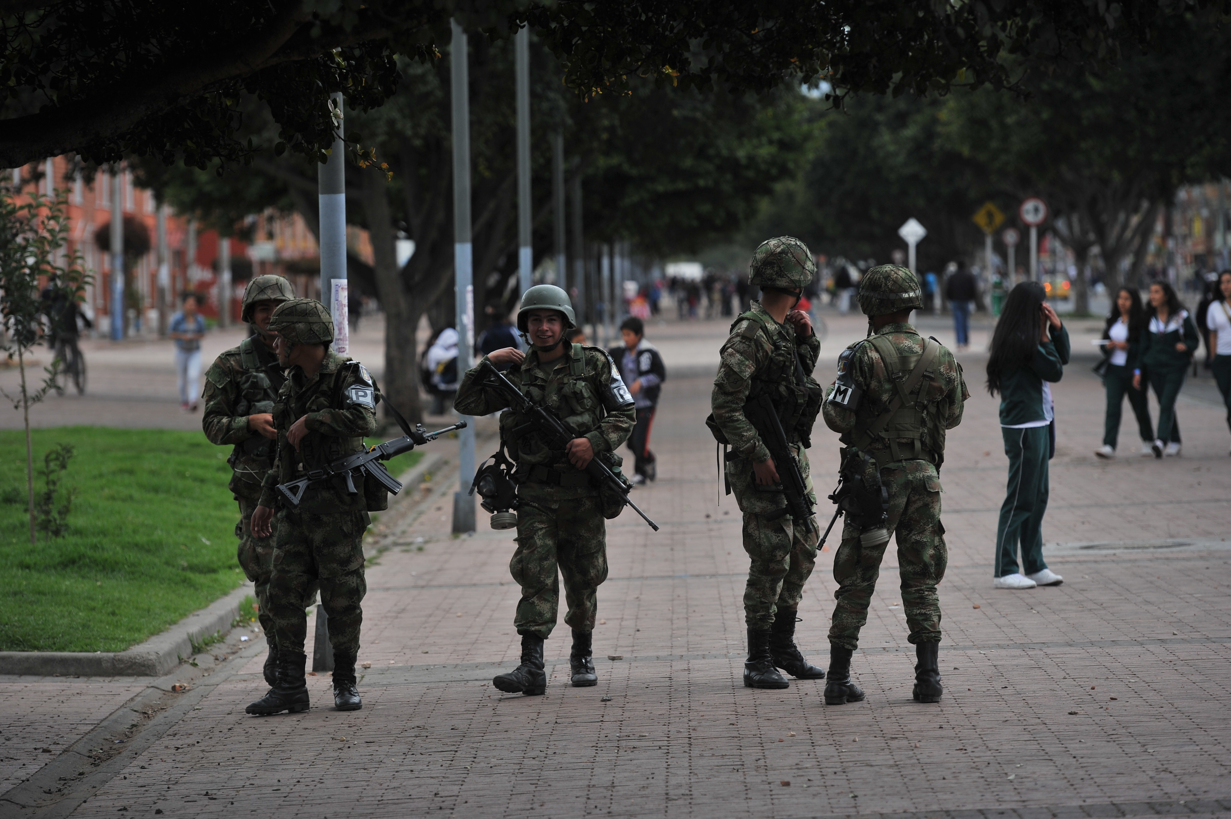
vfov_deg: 8.6
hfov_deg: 12.8
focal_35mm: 160
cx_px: 616
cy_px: 410
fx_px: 5468
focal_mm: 160
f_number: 4
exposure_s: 1/1250
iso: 200
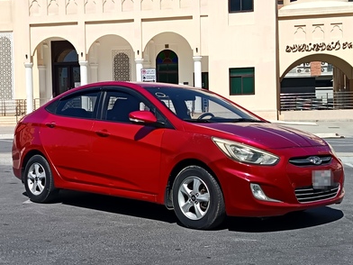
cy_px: 131
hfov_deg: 34.3
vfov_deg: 26.1
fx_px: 571
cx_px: 177
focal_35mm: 56
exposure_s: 1/838
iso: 102
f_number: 1.75
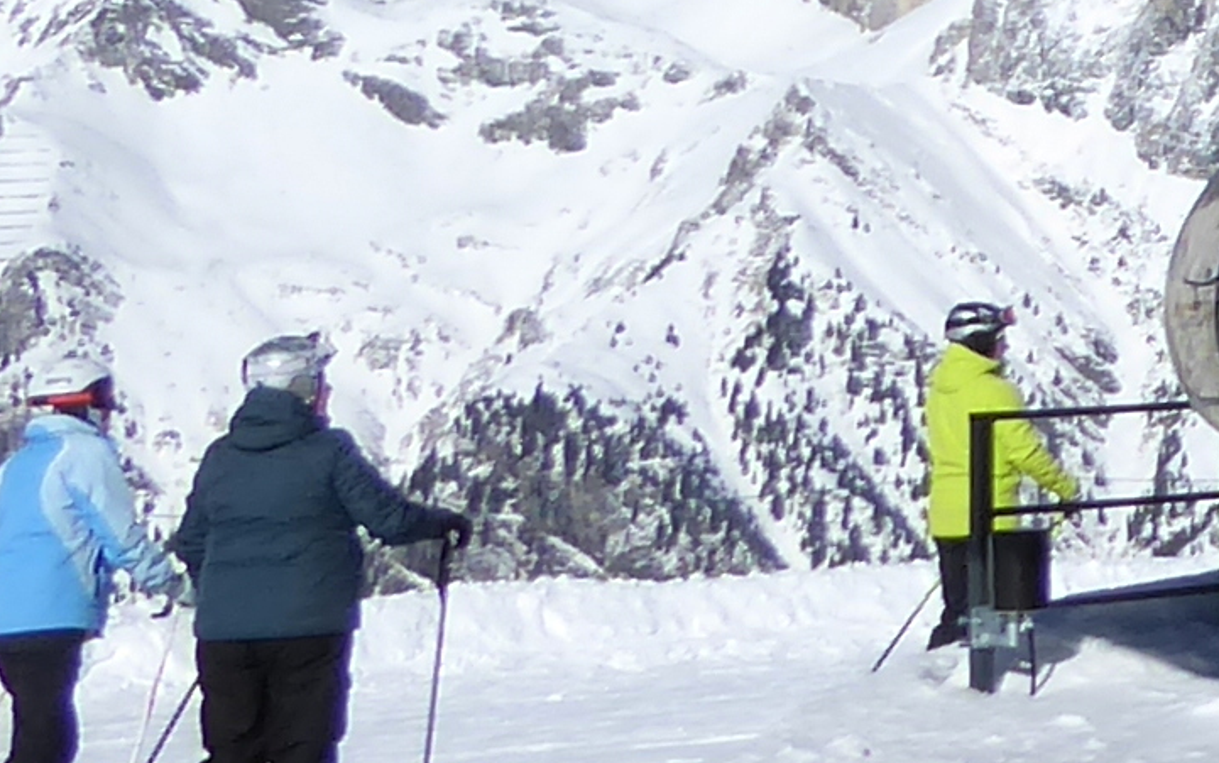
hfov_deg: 12.2
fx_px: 4885
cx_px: 2632
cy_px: -396
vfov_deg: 8.7
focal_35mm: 147
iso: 125
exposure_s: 1/1600
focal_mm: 4.3
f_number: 3.5
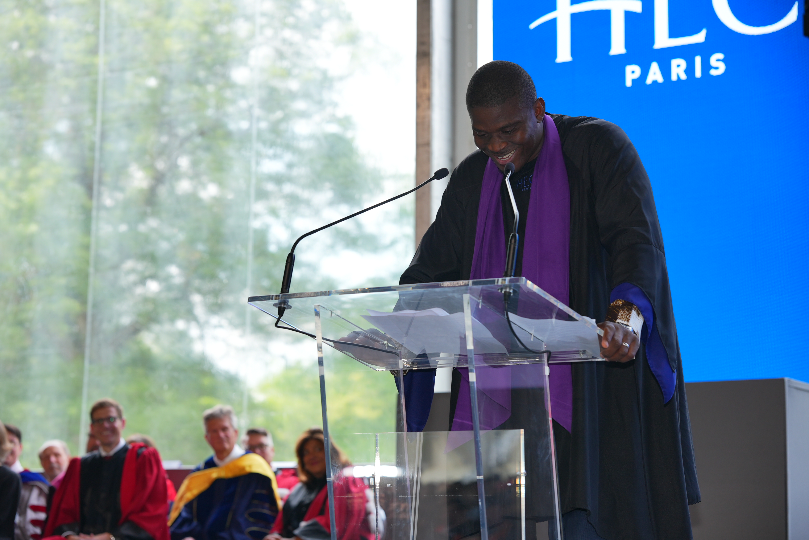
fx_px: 1911
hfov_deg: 23.9
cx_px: 404
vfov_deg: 16.1
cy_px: 270
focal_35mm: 85
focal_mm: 85
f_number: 4
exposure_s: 1/200
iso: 160
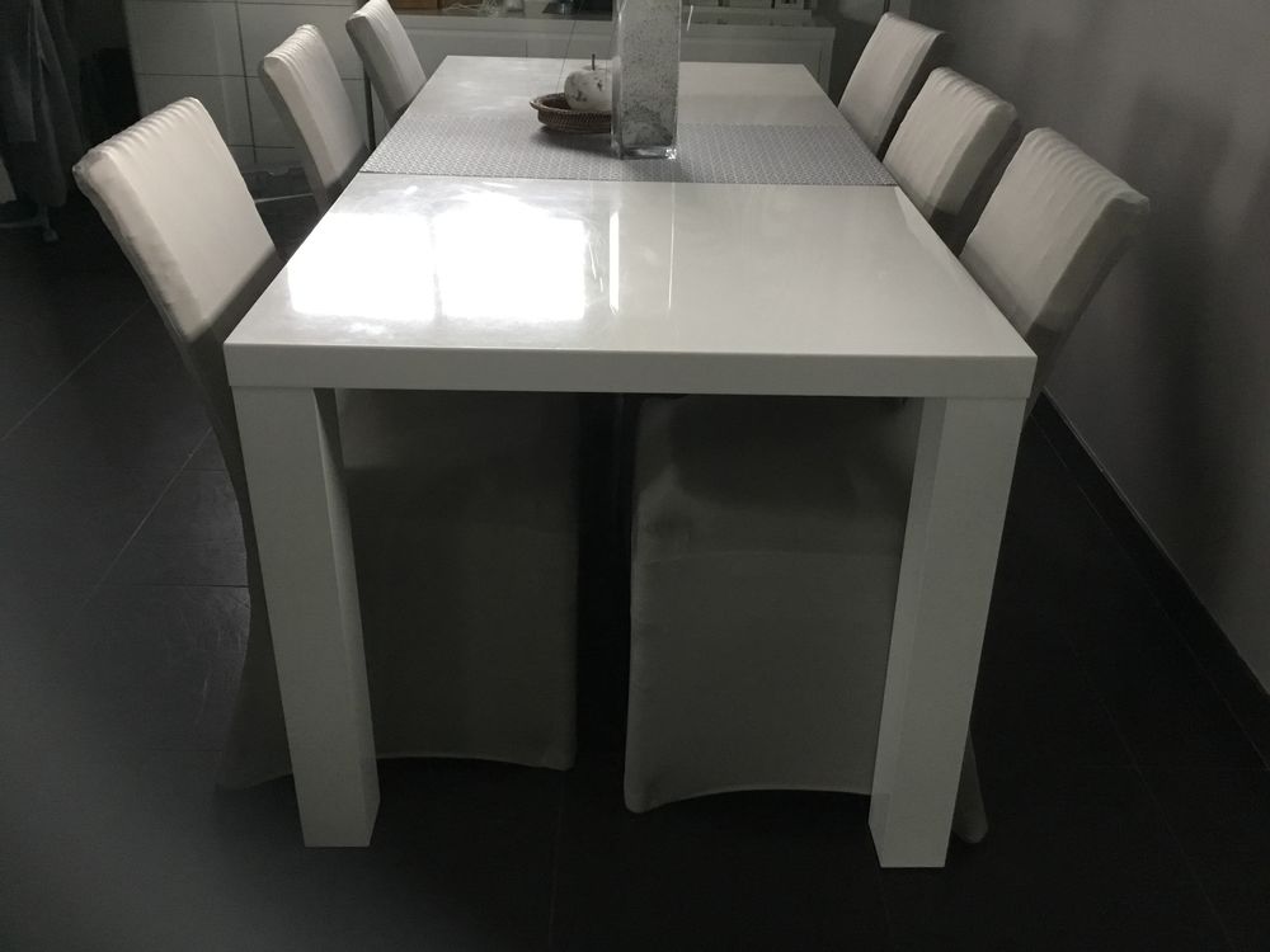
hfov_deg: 58.4
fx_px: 1137
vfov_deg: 45.4
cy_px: 476
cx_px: 635
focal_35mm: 31
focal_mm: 3.3
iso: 200
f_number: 2.4
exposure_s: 1/33
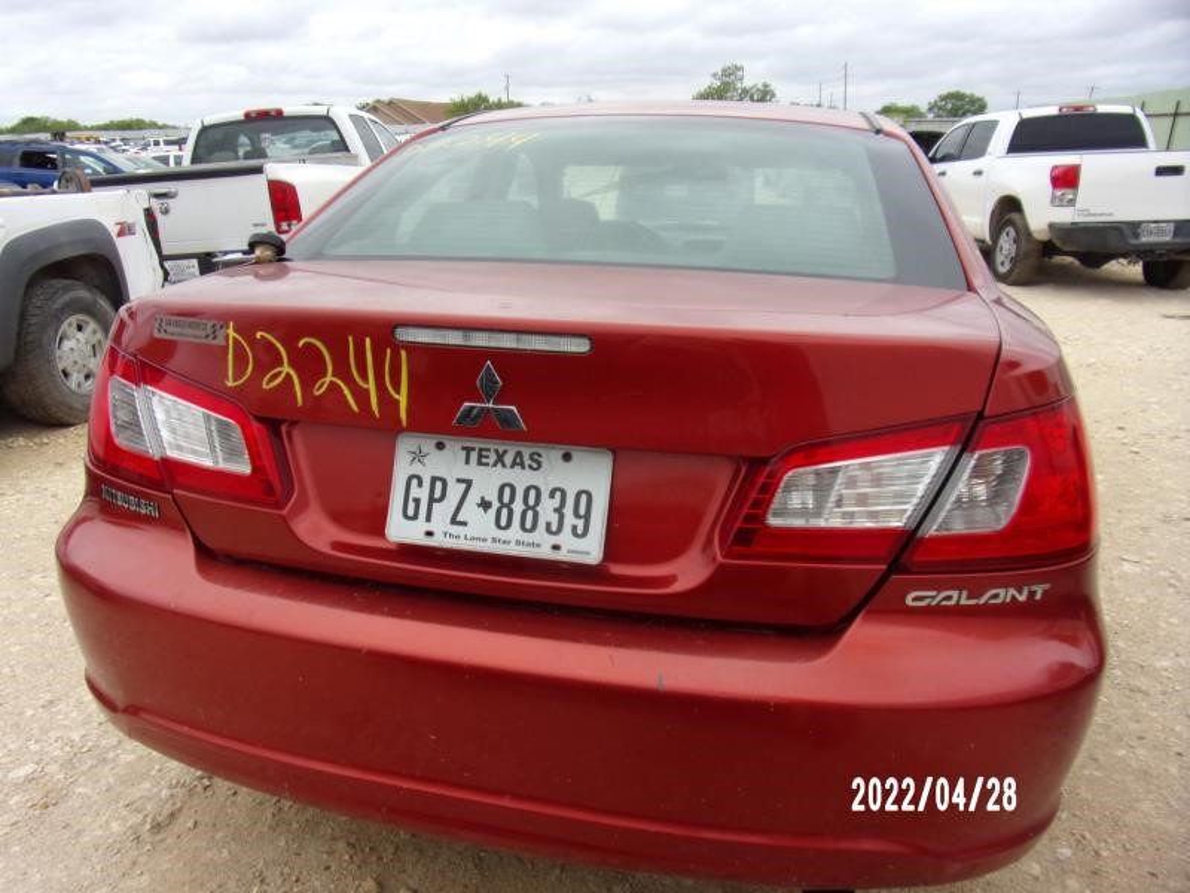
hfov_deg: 71.6
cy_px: 446
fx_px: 825
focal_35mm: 24
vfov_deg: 56.8
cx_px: 595
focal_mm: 4.3
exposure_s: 1/550
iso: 80
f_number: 3.3
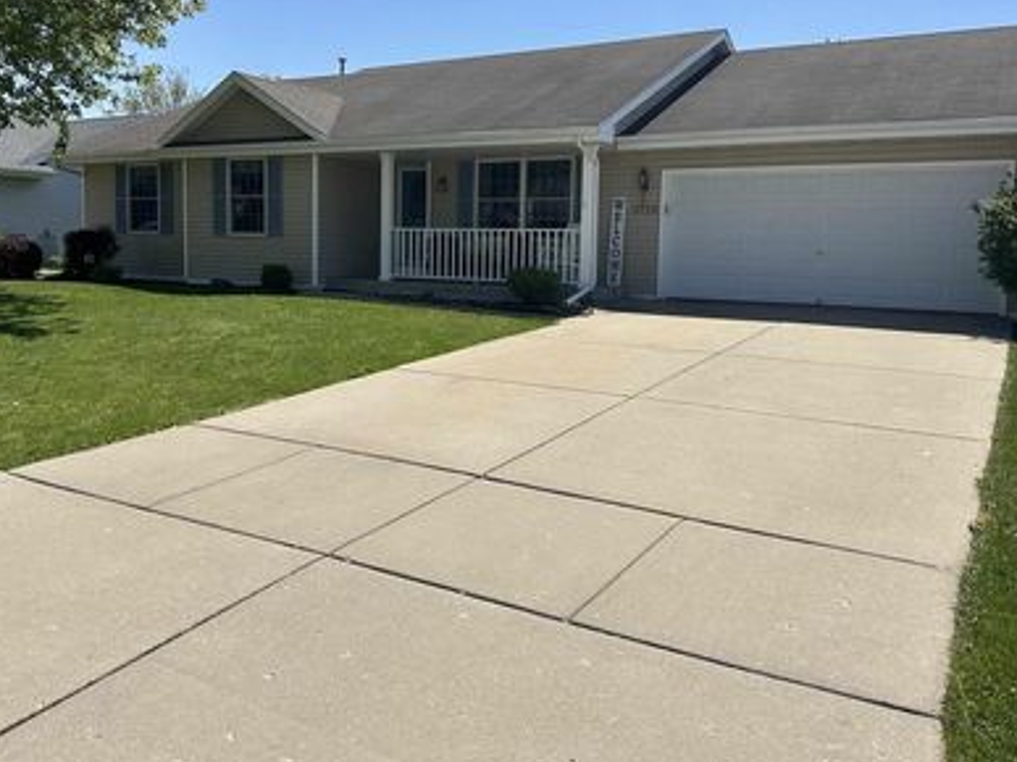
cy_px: 306
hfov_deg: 58.2
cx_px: 457
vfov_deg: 45.2
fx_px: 910
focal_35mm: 31
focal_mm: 6.86
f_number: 1.78
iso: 80
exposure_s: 1/5848
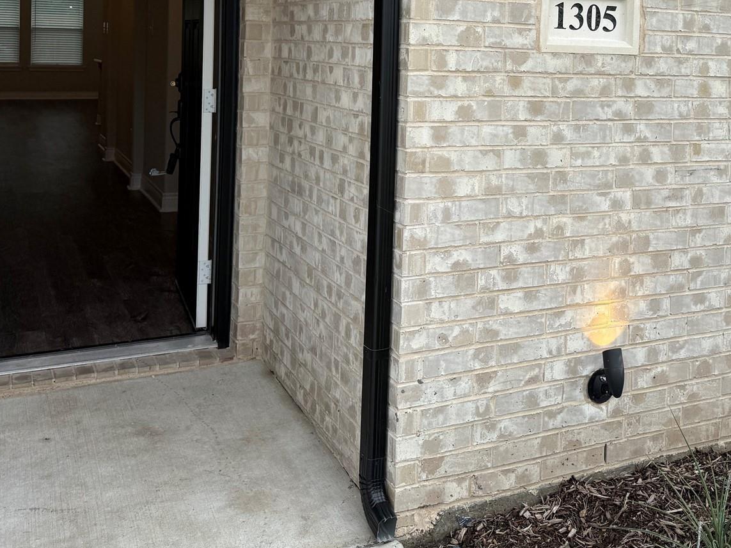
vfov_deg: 32.2
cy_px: 71
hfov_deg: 42.8
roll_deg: -1.6
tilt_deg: -1.2
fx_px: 908
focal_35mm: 43
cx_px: 527
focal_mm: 6.76
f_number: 1.78
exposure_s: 1/1689
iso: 80
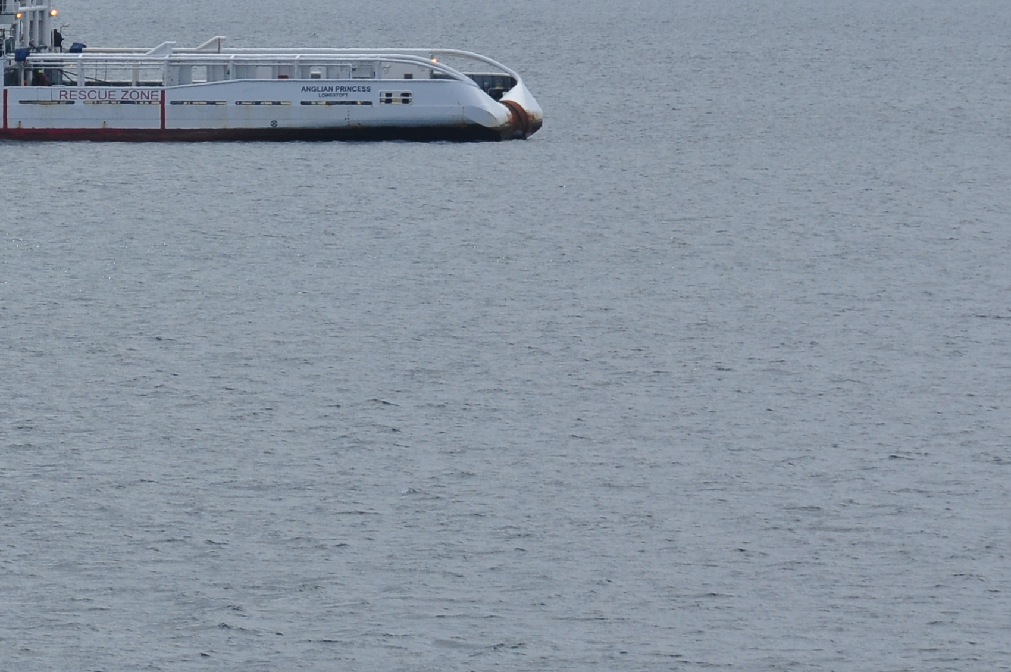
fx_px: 21236
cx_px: 76
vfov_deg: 1.8
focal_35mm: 757
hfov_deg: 2.7
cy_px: 132
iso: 200
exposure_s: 1/320
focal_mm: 200
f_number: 11
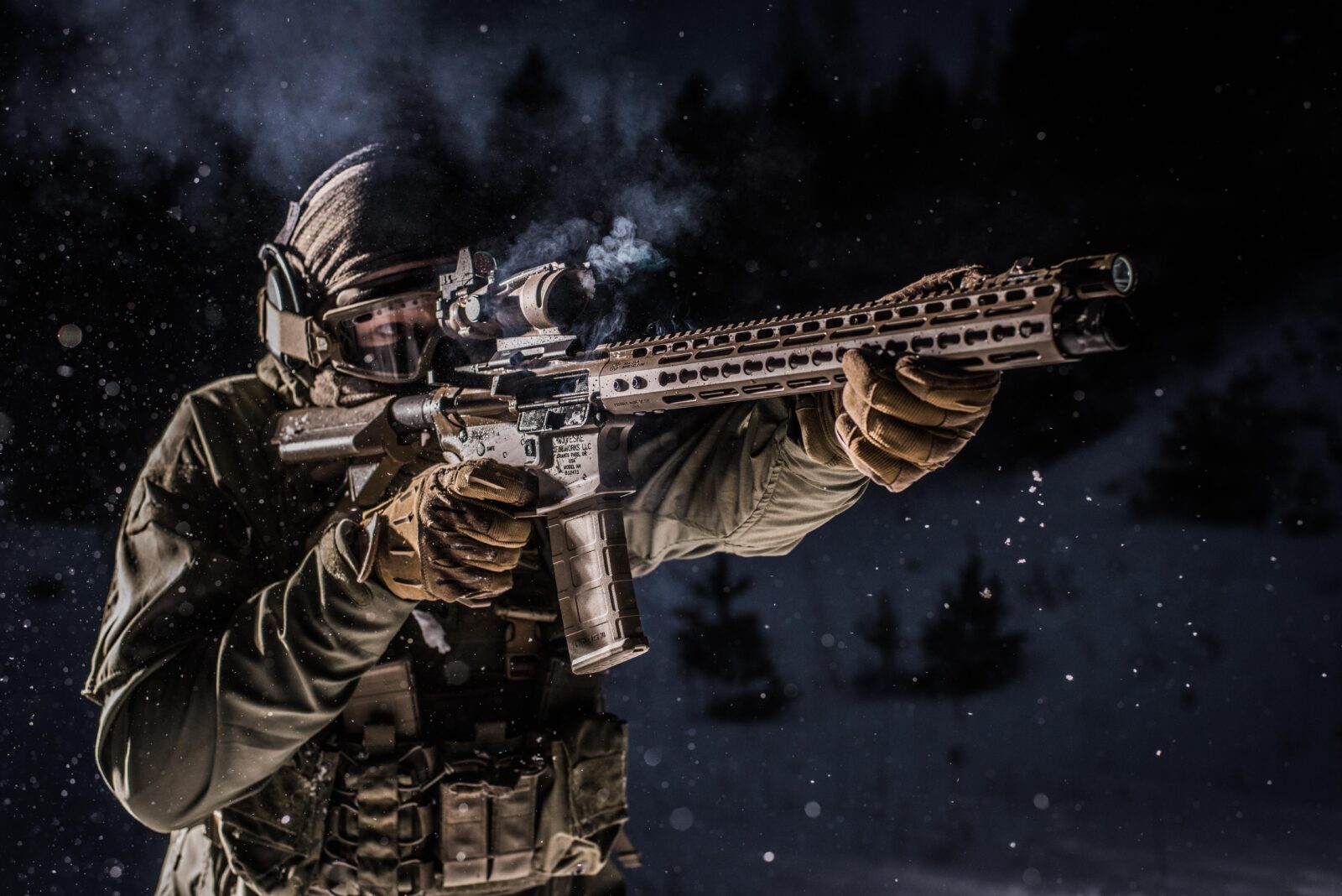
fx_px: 1864
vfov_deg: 27.0
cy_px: 448
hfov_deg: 39.6
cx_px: 671
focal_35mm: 50
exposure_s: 1/5000
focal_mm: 50
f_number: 4.5
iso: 800
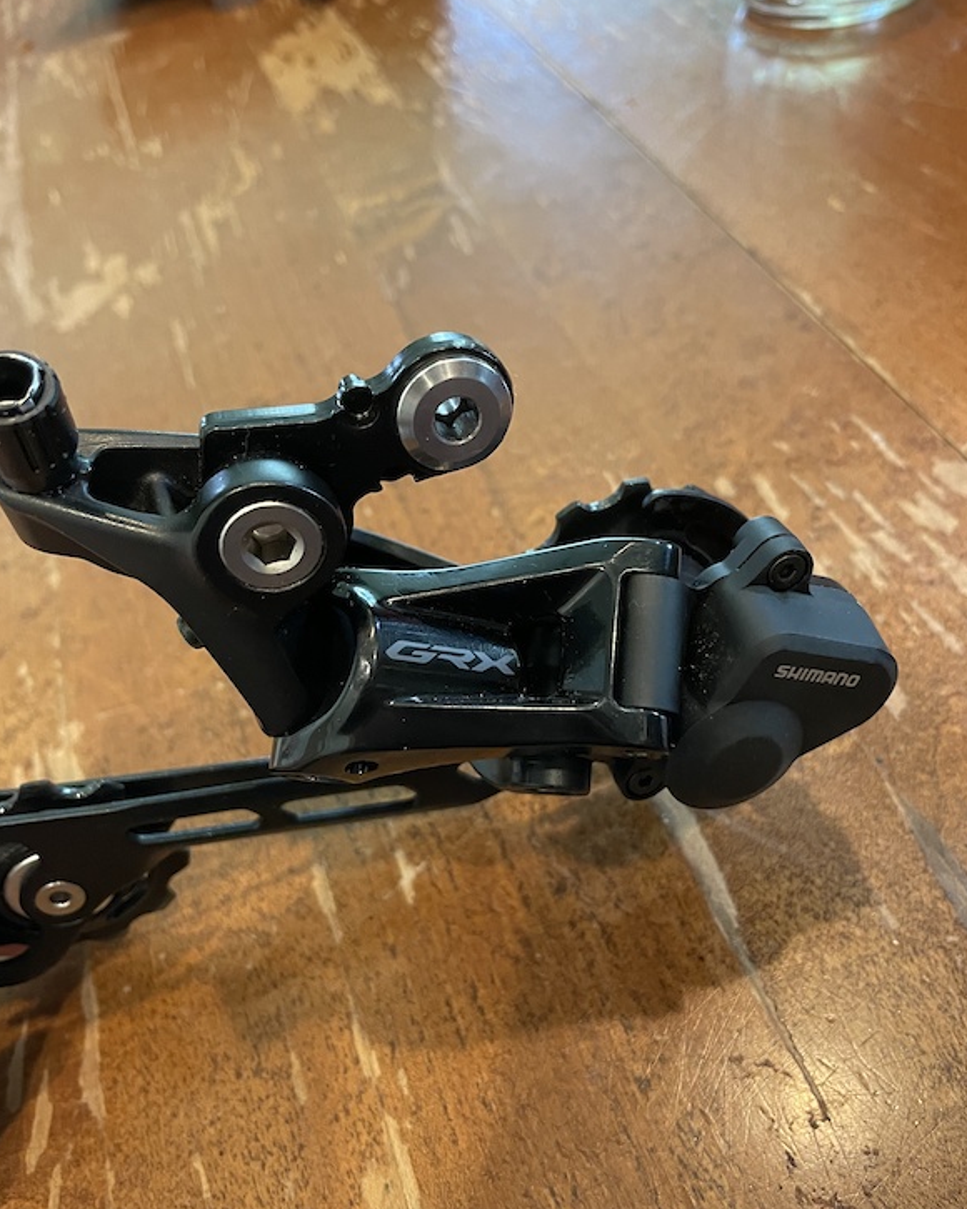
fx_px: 1002
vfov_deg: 62.2
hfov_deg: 51.5
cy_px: 640
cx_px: 492
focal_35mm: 28
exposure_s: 1/40
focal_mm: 4.2
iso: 500
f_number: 1.6
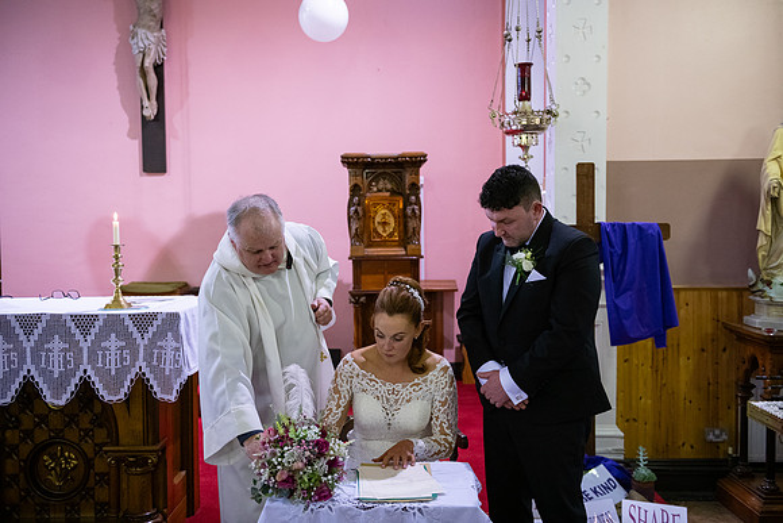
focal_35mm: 36
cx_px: 392
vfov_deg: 36.9
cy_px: 262
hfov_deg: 53.1
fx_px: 783
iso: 1250
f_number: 3.5
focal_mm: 36
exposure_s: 1/160
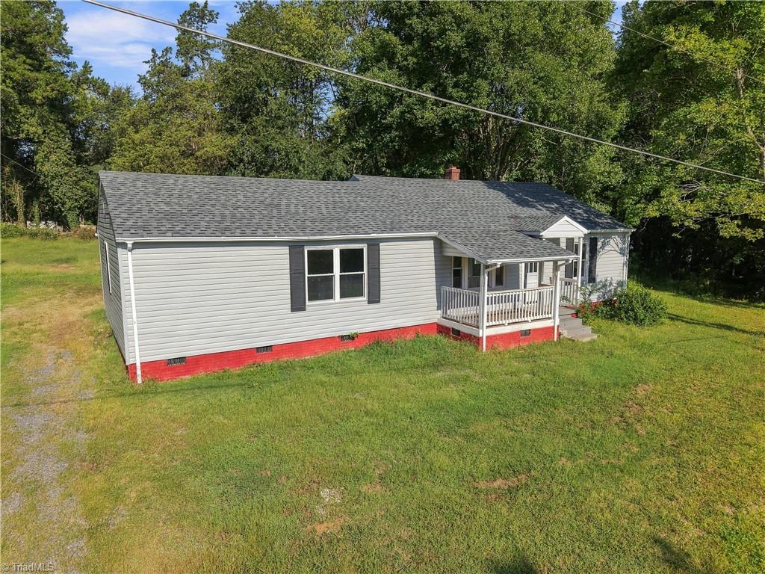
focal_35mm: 24
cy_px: 287
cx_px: 382
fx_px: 530
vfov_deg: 56.8
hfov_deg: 71.6
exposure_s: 1/350
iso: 180
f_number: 1.8
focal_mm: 8.7
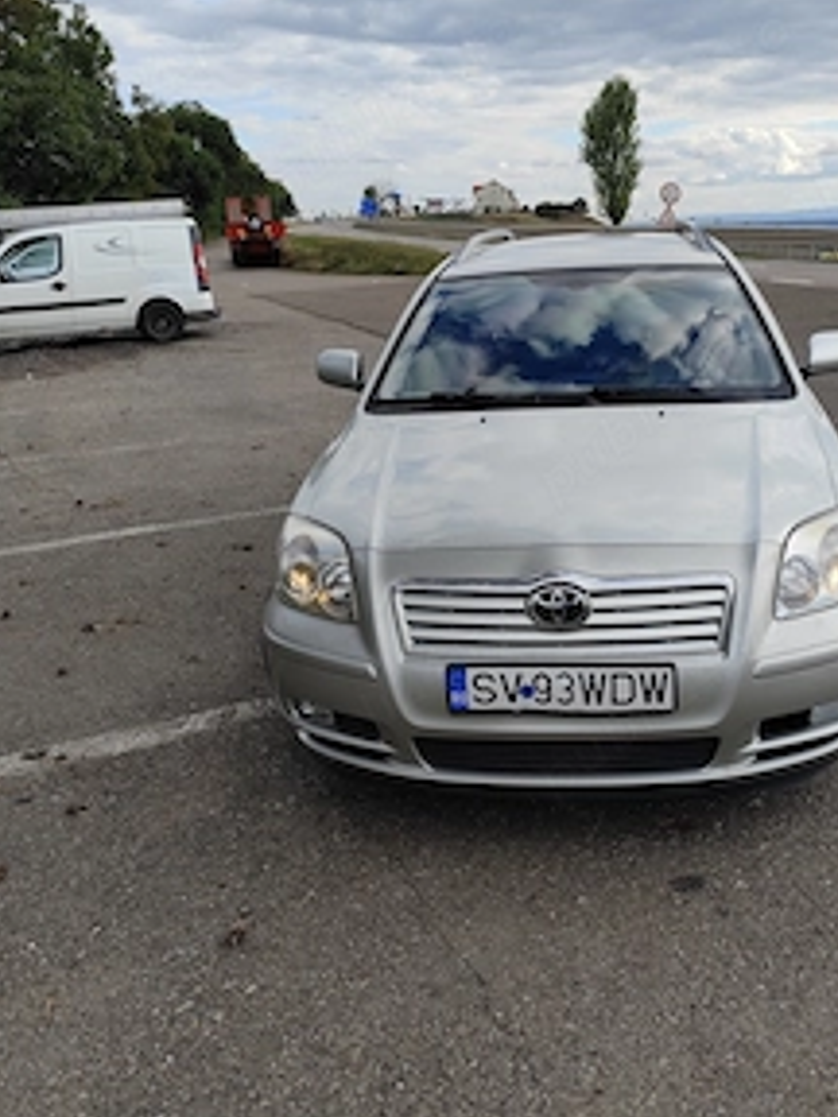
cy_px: 469
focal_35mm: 32
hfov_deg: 43.8
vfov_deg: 56.5
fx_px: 1033
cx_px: 528
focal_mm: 6.19
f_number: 1.65
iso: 50
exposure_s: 1/630
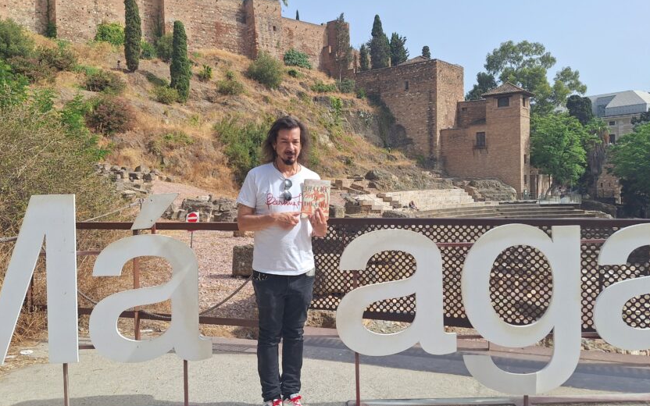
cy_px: 193
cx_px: 298
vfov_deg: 41.8
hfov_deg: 62.8
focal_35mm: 30
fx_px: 531
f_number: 1.8
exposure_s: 1/2433
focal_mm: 5.54
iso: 40
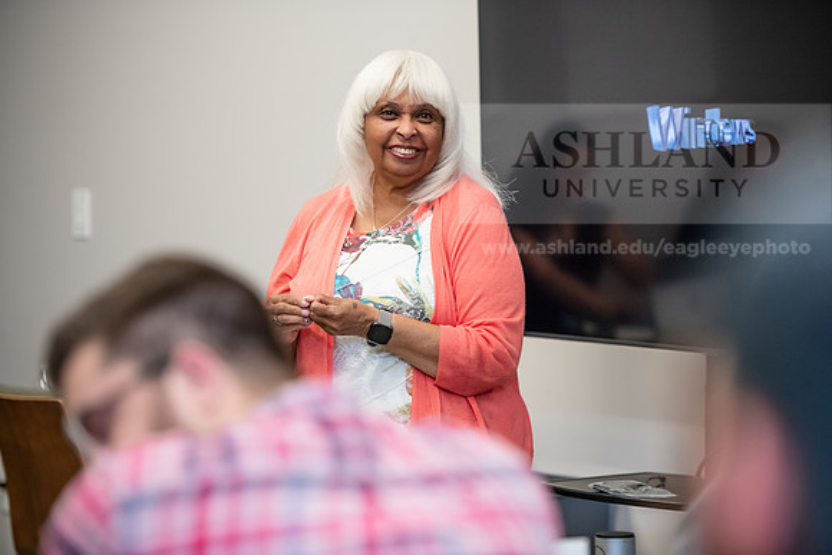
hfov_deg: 14.2
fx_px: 3352
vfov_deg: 9.5
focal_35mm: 145
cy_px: 278
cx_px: 416
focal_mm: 145
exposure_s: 1/200
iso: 1250
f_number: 2.8
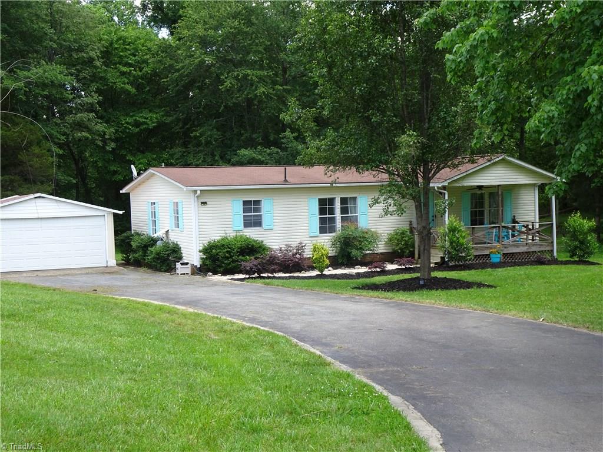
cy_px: 226
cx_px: 302
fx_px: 836
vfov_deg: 30.3
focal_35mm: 48
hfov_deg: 39.7
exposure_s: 1/125
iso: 80
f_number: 4.5
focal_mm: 8.18
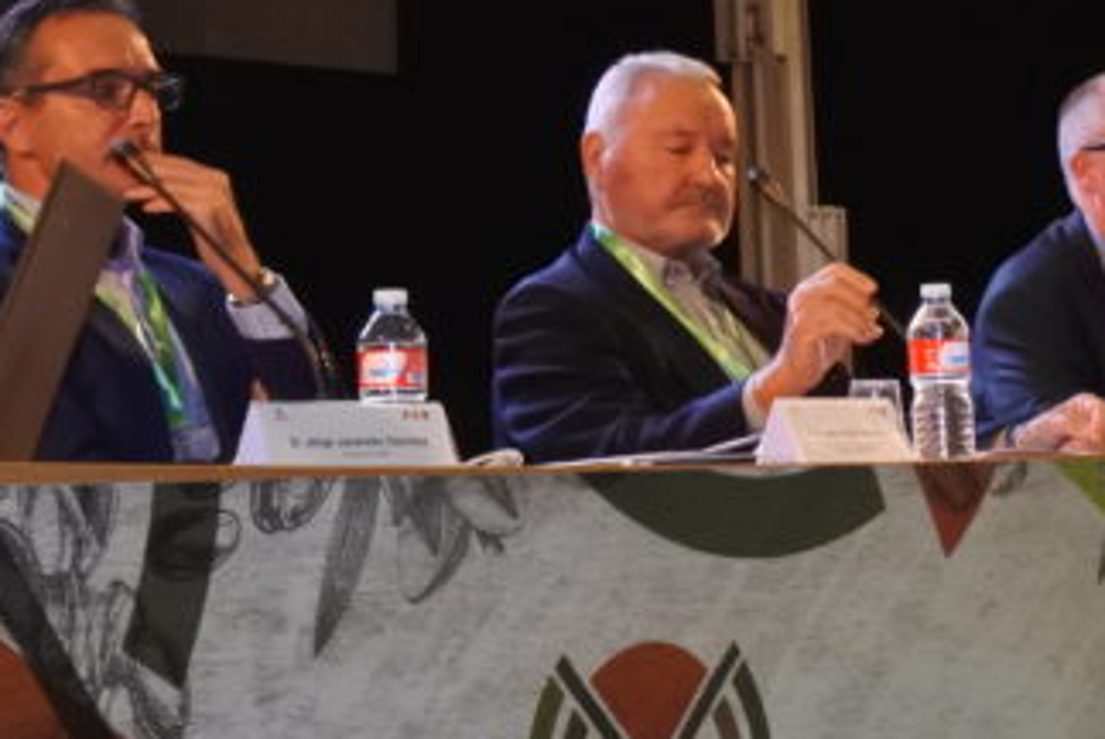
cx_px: 1088
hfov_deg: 14.8
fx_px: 4178
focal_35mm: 136
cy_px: 316
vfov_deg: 10.1
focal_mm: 24.4
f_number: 5.3
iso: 3200
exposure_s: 1/60
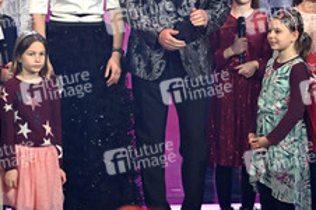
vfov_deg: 3.4
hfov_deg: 5.2
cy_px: 53
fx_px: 3497
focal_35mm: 399
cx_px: 158
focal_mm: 200
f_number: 2.8
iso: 2000
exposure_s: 1/400
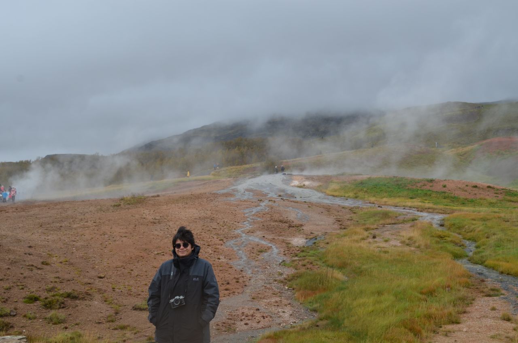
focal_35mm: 42
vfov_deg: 31.8
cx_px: 259
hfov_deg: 46.5
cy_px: 172
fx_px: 603
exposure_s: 1/200
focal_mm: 28
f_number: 7.1
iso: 200
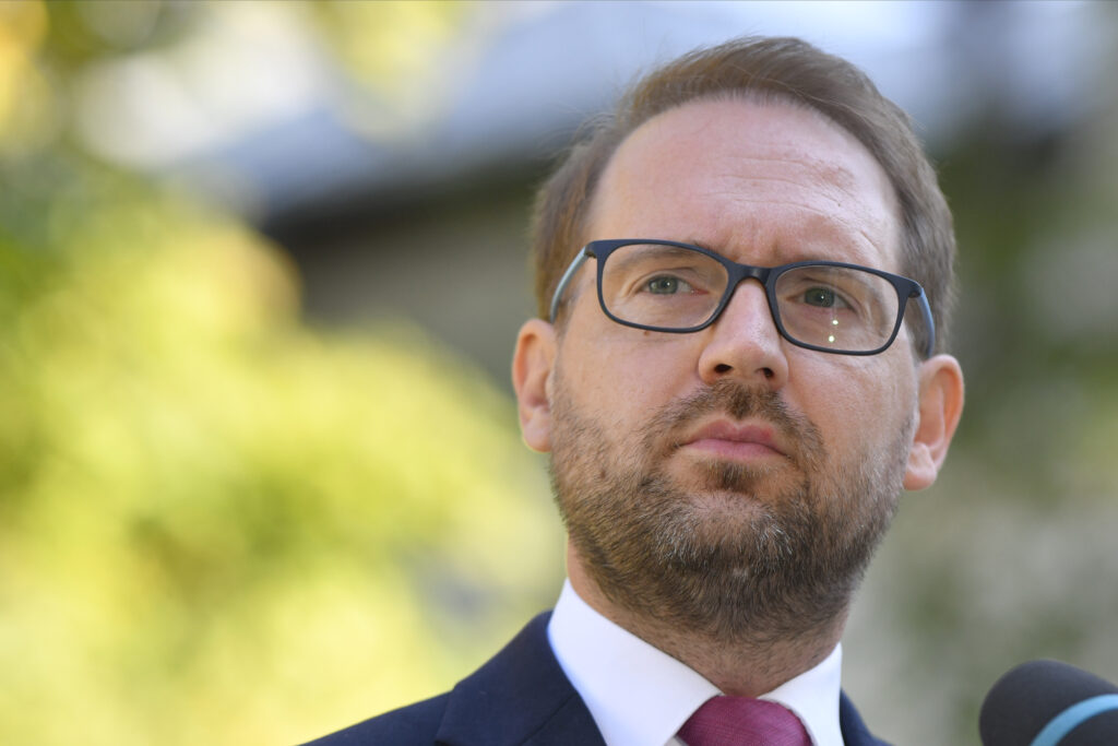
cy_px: 373
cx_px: 559
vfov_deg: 10.2
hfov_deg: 15.2
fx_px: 4193
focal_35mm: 135
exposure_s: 1/1250
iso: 250
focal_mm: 135
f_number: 2.5
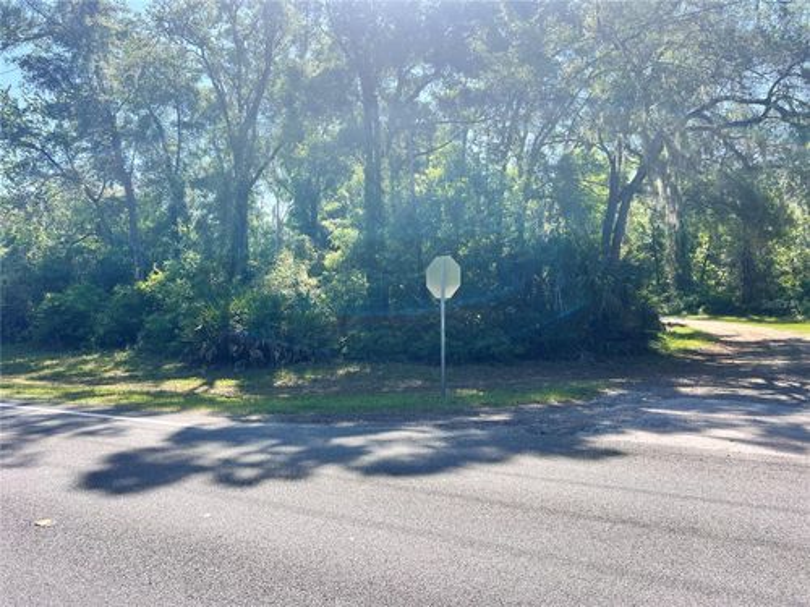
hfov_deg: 67.3
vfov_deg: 53.1
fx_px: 608
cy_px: 304
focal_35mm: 26
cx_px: 405
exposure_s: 1/2045
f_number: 1.5
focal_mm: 5.7
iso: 50
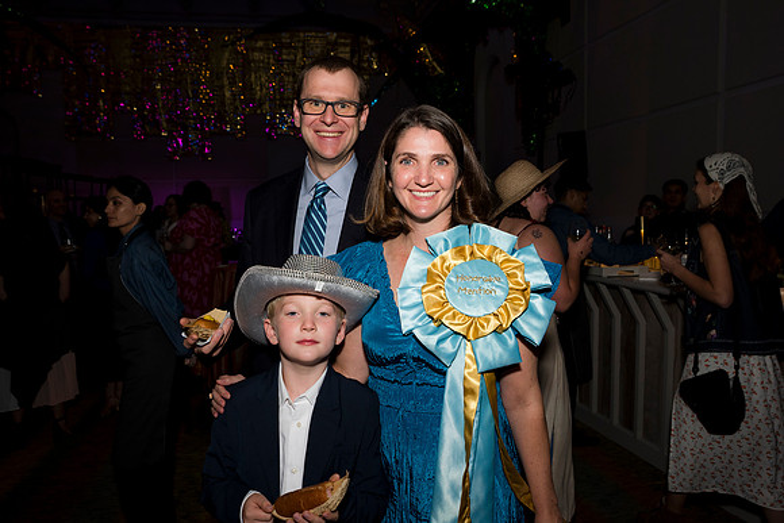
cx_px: 392
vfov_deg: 43.7
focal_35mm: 30
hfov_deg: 62.1
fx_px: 652
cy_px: 262
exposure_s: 1/160
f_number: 5.6
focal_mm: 29
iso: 800
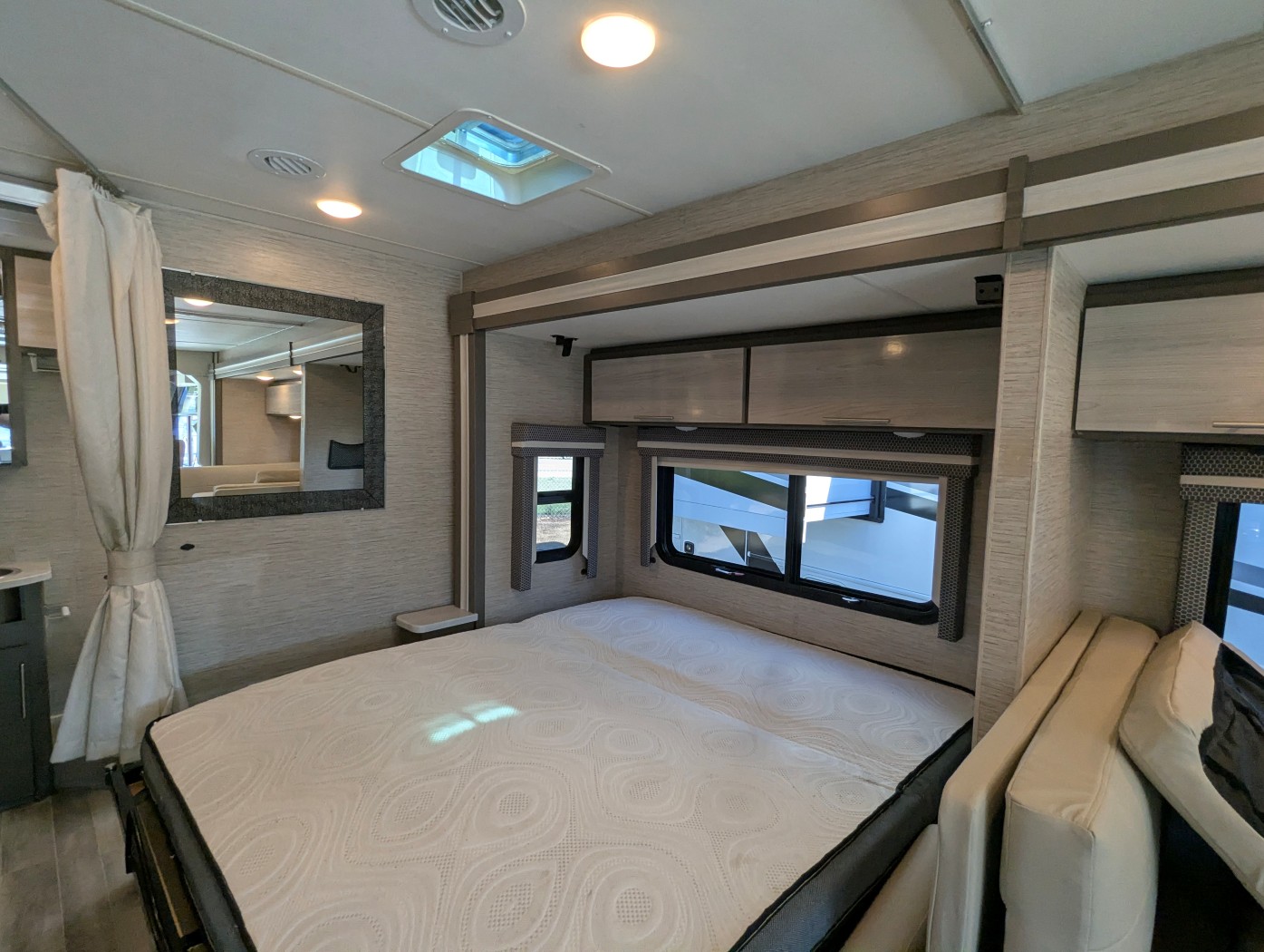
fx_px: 585
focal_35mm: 16
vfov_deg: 78.2
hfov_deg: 94.4
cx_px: 632
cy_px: 476
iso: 207
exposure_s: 1/351
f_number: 2.2
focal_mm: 2.35
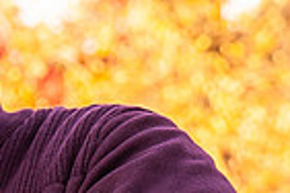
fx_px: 2779
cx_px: -241
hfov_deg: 5.9
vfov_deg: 4.0
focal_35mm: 345
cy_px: 163
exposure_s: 1/160
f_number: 4.5
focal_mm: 58
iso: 400
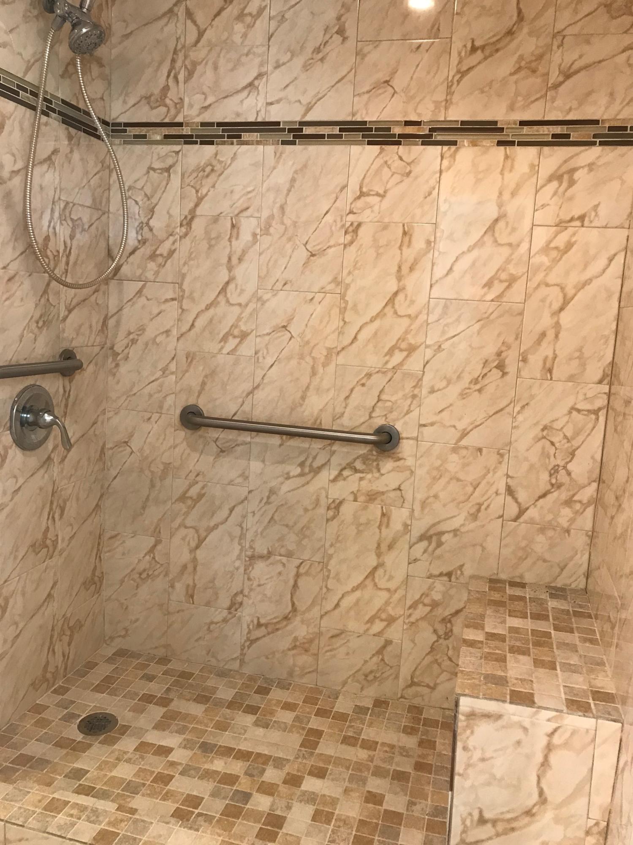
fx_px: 683
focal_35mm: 28
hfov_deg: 49.7
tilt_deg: -8.6
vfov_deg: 63.5
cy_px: 422
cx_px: 316
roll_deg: -2.9
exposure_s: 1/24
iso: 40
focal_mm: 3.99
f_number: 1.8
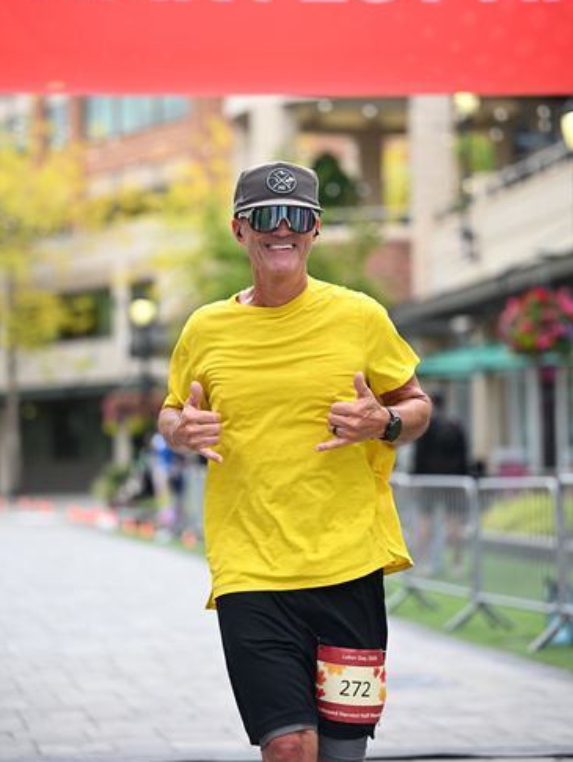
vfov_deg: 17.6
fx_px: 2470
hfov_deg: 13.2
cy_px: 359
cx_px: 286
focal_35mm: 112
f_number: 2.8
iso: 640
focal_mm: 103
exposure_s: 1/2000
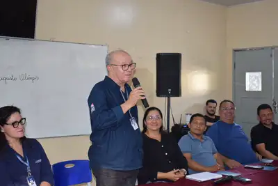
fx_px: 406
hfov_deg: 37.8
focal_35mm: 52
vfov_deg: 25.8
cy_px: 93
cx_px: 139
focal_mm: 35
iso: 2000
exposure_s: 1/60
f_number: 4.5
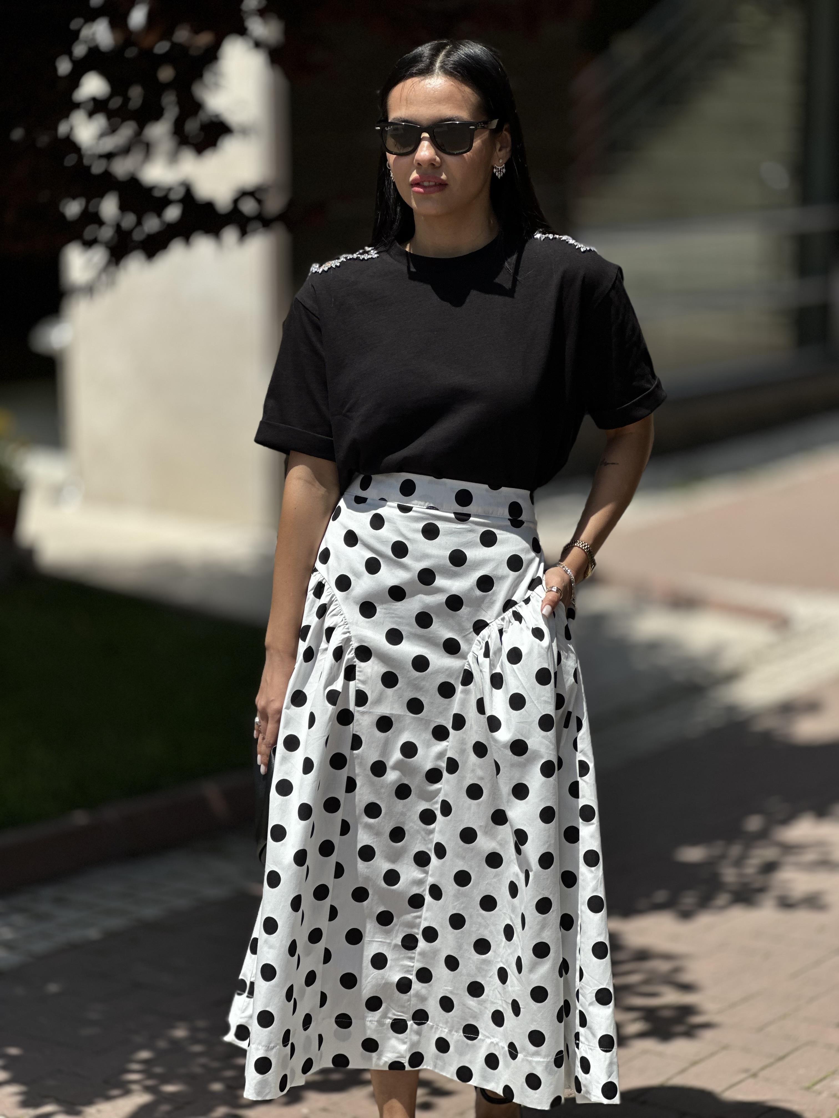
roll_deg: -0.6
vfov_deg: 25.3
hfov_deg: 19.1
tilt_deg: -11.0
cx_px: 420
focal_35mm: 77
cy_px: 559
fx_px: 2488
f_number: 2.8
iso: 32
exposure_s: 1/927
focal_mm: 9
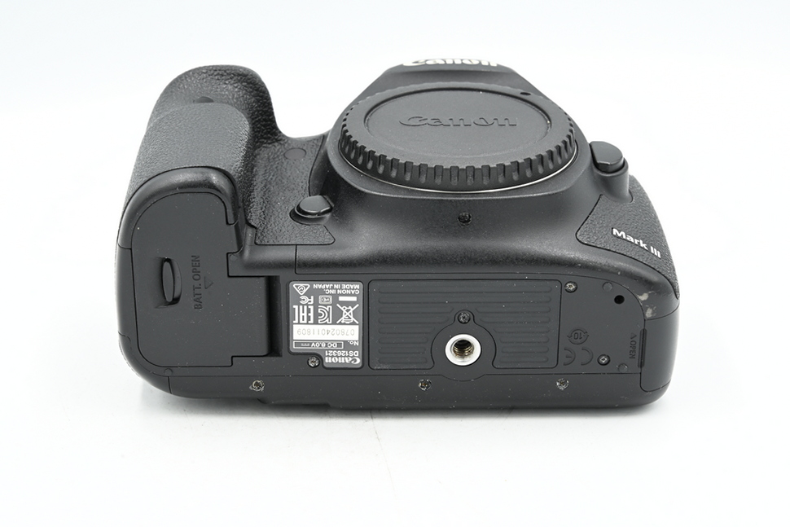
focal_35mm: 75
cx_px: 395
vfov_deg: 18.2
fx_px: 1646
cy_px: 264
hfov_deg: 27.0
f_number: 14
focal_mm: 75
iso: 200
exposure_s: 1/15
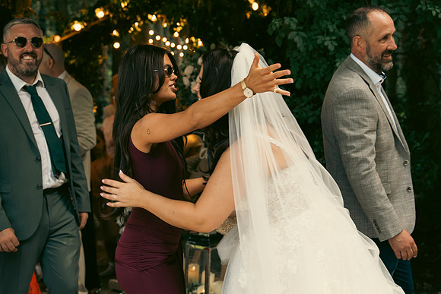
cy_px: 147
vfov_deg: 21.3
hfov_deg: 31.4
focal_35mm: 64
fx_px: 784
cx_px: 220
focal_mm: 43
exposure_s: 1/200
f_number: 3.5
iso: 320
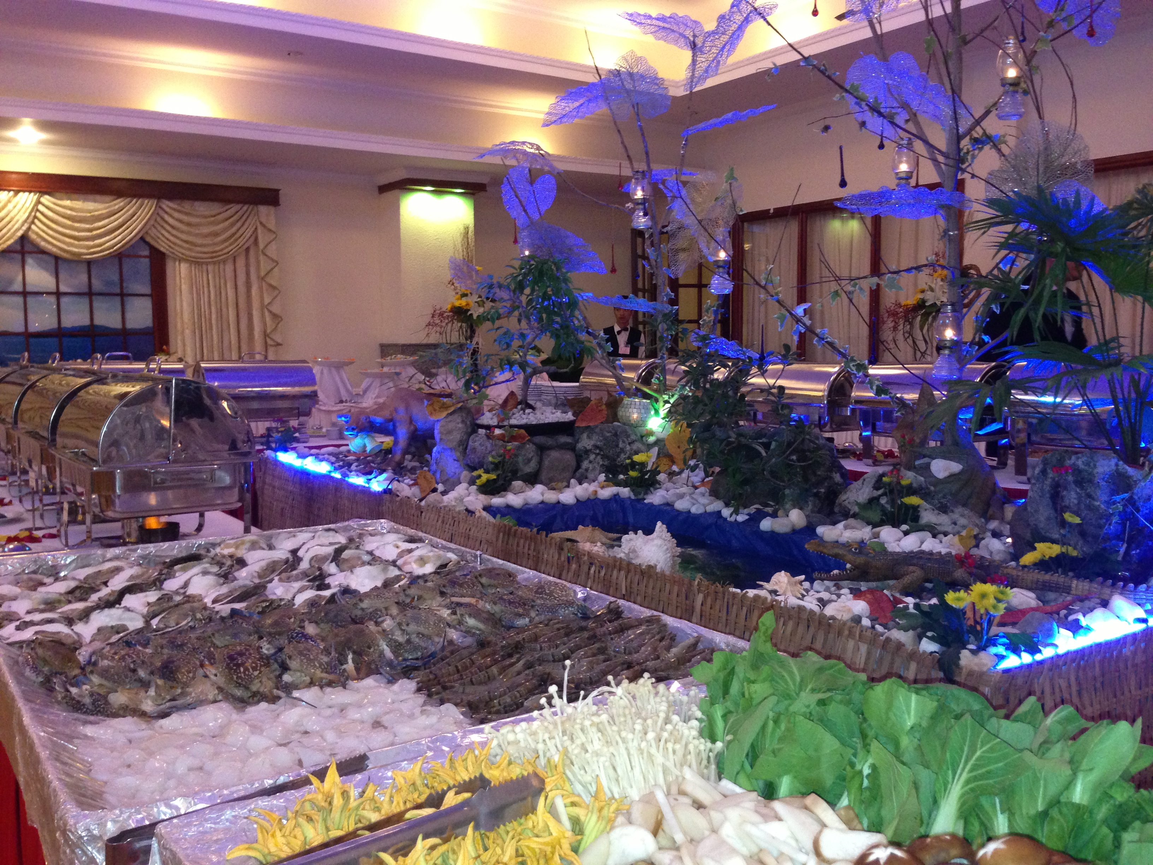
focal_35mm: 33
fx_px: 1099
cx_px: 576
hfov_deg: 55.4
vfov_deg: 42.9
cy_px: 432
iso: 320
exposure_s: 1/20
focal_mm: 4.13
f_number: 2.4
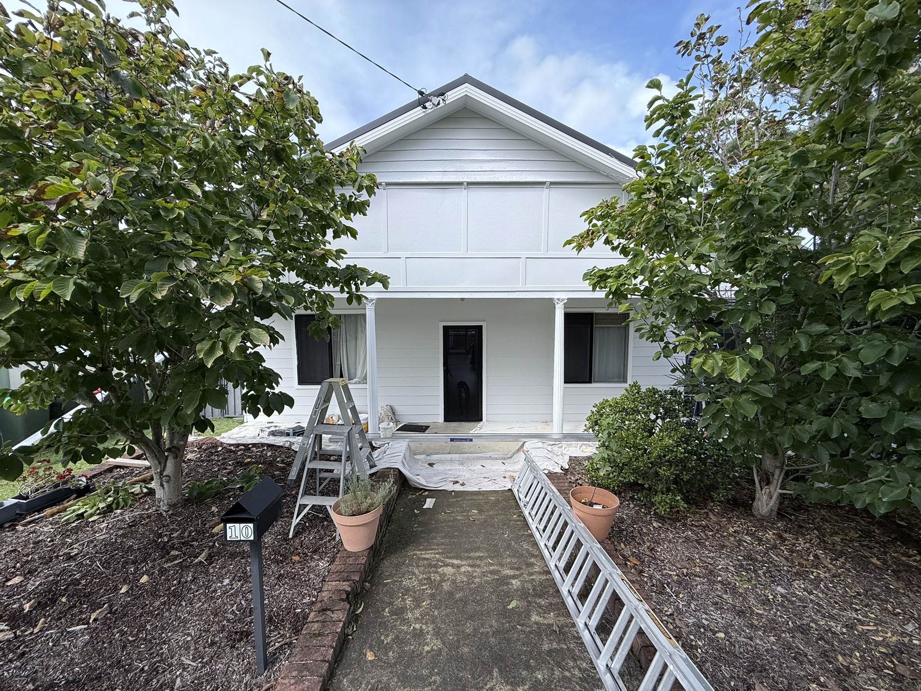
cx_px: 460
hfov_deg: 102.1
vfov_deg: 85.7
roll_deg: -0.4
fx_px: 372
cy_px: 346
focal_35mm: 14
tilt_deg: -4.3
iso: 50
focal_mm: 2.22
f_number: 2.2
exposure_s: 1/970
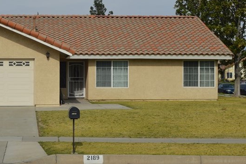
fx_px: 519
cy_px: 75
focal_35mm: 76
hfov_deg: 26.3
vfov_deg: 17.9
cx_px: 59
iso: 100
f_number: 7.1
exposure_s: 1/400
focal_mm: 26
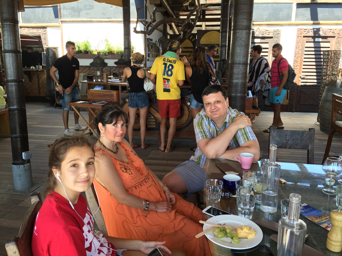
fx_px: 287
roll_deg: -1.3
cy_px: 128
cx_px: 171
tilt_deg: -13.6
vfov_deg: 48.2
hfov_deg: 61.7
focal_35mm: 29
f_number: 2.2
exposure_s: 1/120
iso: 32
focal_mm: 4.15
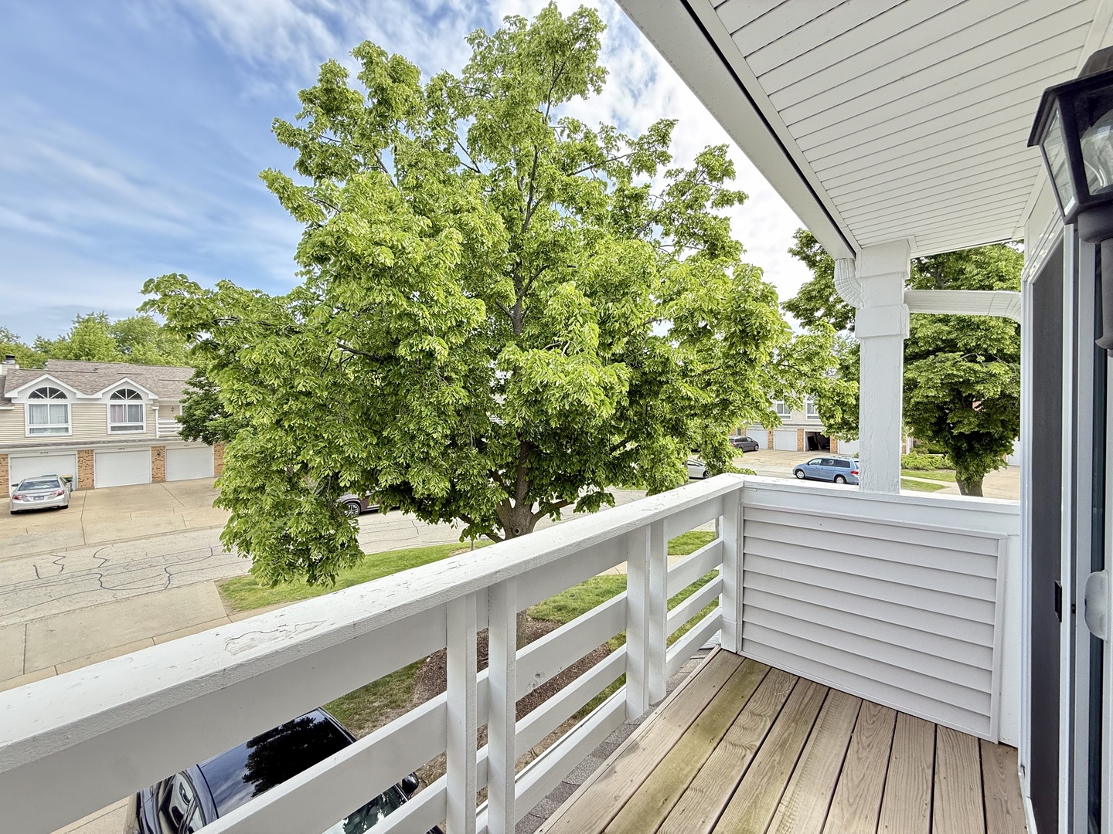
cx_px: 556
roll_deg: +0.9
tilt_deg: -0.2
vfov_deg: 85.7
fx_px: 450
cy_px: 417
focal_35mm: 14
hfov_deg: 102.1
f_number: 2.2
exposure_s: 1/261
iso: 64
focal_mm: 2.22
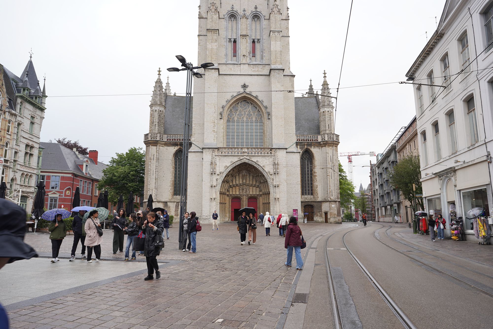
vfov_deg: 53.1
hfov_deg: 73.7
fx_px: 329
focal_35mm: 24
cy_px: 164
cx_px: 246
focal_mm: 24
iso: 100
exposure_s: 1/100
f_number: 10
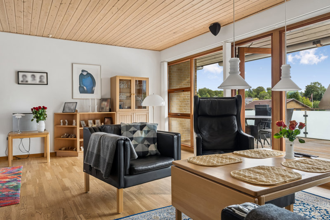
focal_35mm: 26
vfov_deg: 49.5
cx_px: 165
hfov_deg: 69.4
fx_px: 238
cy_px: 110
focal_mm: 26
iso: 200
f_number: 8
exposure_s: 1/40
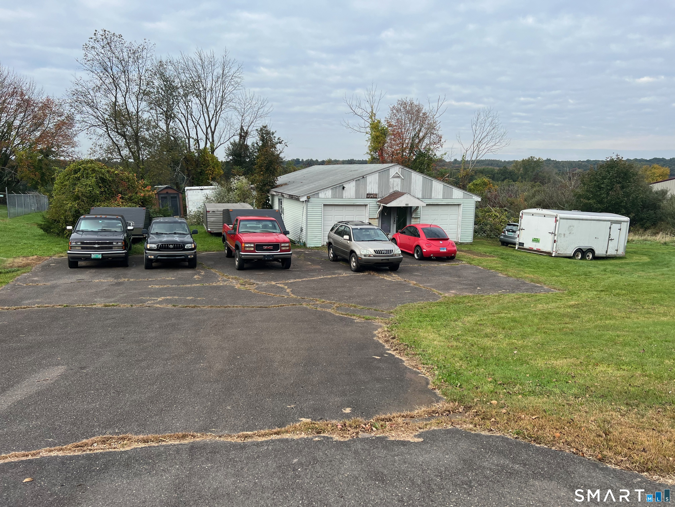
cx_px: 338
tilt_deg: -9.7
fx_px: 507
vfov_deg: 53.1
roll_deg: -1.4
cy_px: 254
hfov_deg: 67.3
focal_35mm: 26
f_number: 1.5
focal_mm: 5.7
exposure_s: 1/2208
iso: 50
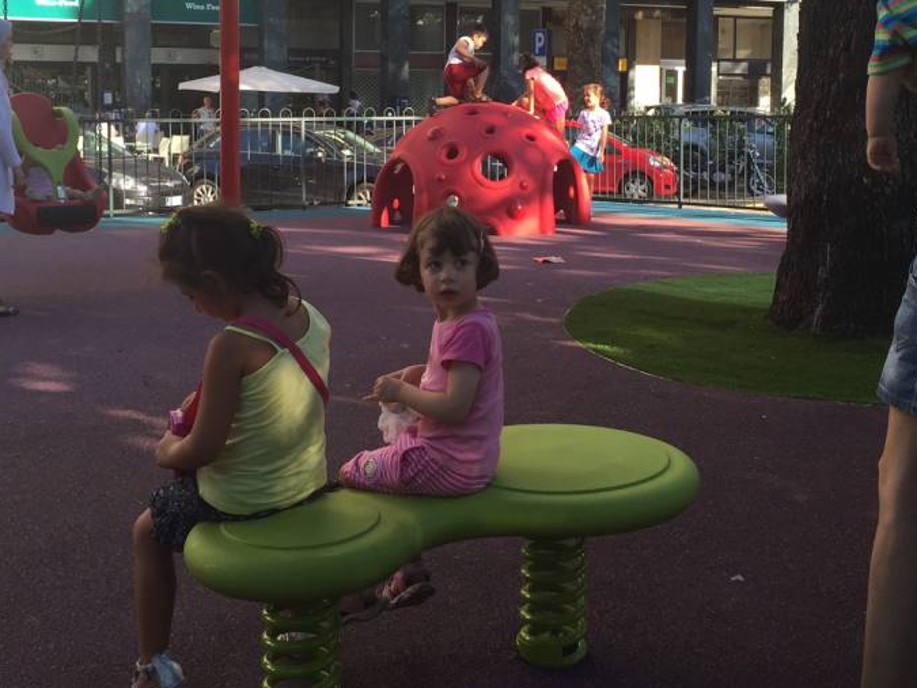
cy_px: 185
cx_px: 465
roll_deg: -1.1
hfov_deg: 43.0
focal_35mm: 44
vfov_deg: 32.3
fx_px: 1165
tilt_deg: -5.5
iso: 32
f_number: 2.2
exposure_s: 1/319
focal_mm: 4.15
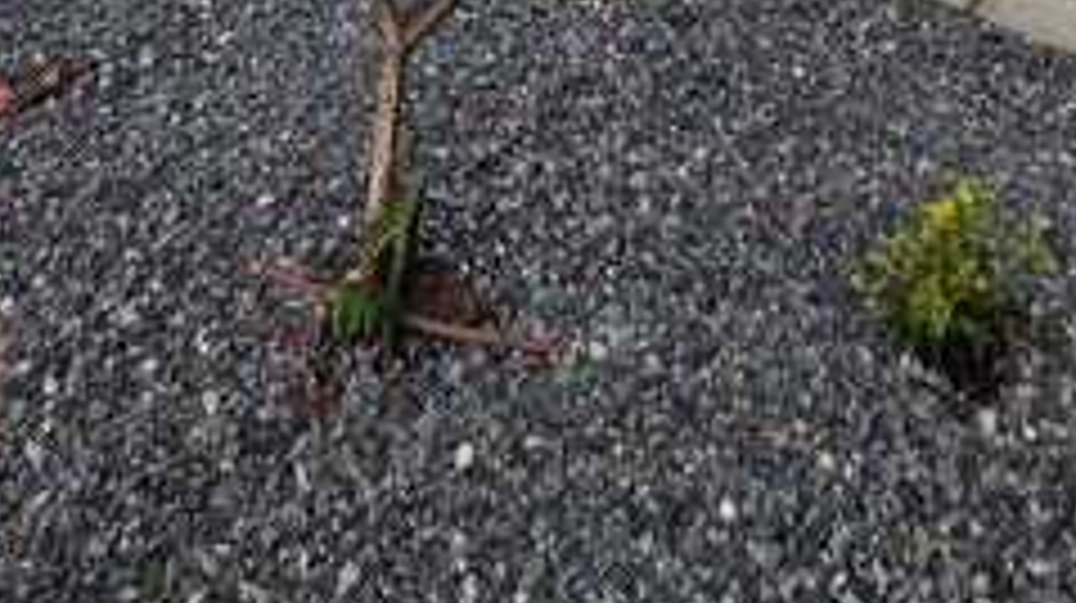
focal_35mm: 38
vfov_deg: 18.0
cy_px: -662
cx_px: 671
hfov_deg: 52.3
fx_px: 1083
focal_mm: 2.2
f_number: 1.9
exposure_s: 1/1093
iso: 40
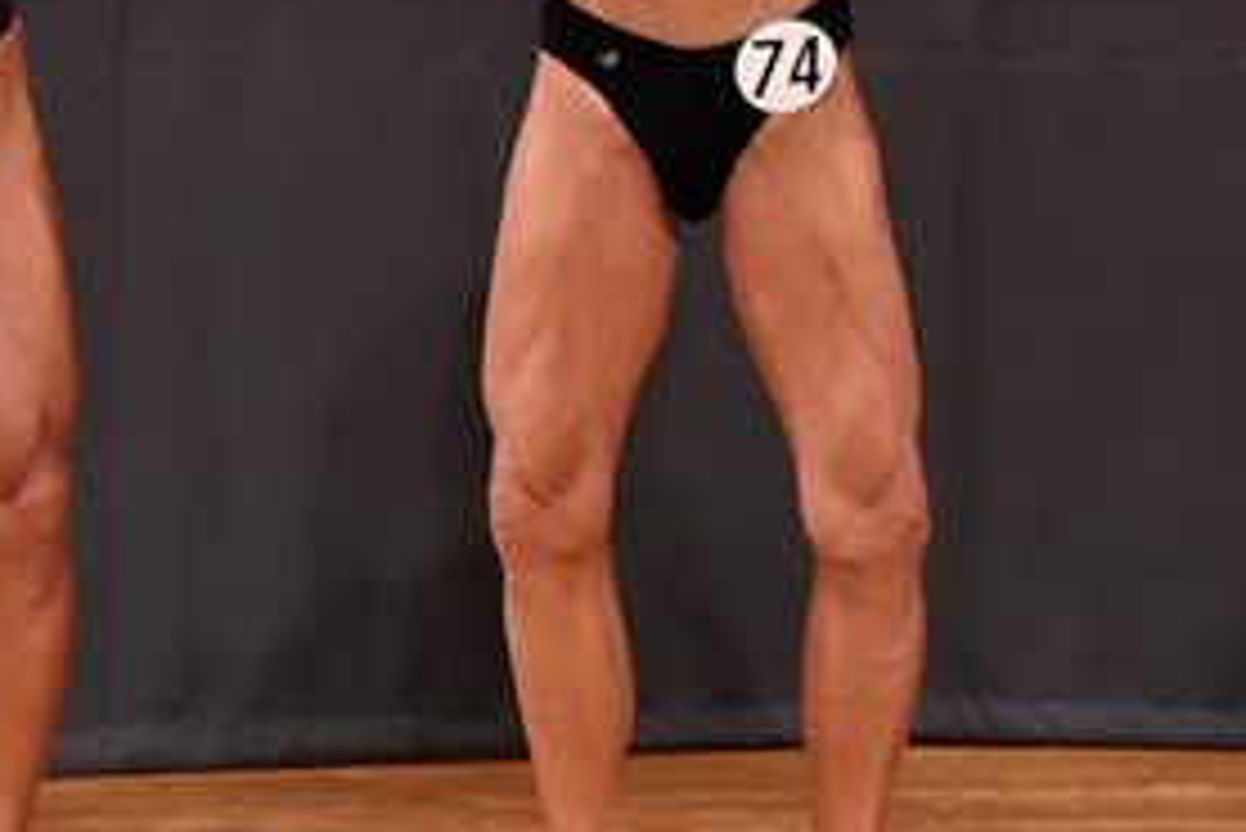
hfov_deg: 3.1
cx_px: 1518
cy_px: 193
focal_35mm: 671
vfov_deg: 2.1
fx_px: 23235
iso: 8000
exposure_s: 1/400
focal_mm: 160
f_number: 5.6
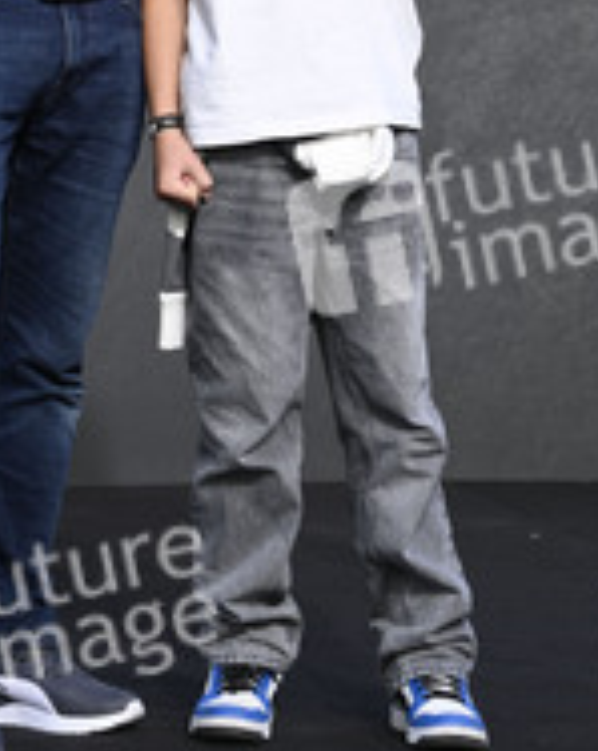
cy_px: 20
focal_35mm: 197
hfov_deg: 7.8
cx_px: 128
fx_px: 4369
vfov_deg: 9.8
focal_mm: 98
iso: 250
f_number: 6.3
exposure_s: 1/250
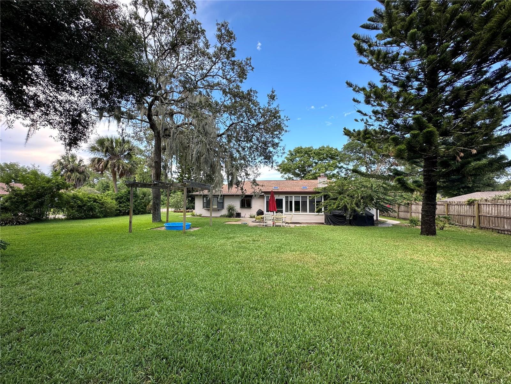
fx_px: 207
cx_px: 256
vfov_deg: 85.7
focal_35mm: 14
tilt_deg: +1.6
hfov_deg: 102.1
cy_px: 192
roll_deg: +0.4
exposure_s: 1/229
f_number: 2.2
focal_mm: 2.22
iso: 40
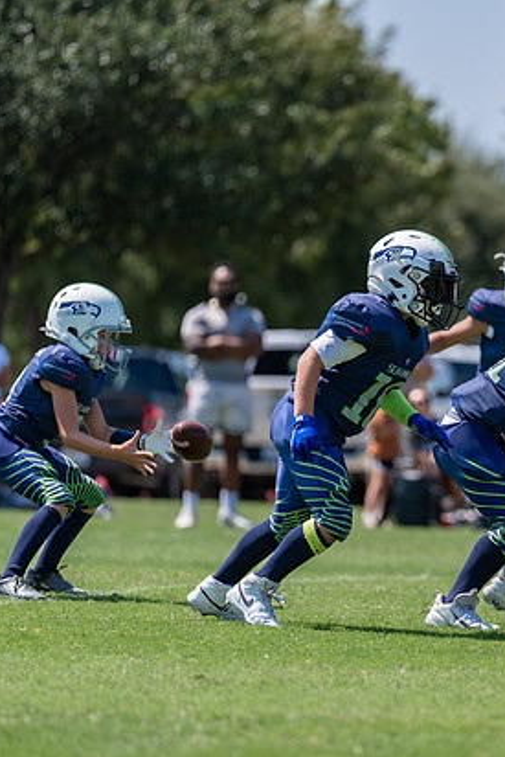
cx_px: 472
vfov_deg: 5.9
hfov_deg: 3.9
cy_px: 424
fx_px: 7337
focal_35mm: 349
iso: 100
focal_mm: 200
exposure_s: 1/1600
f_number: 3.2
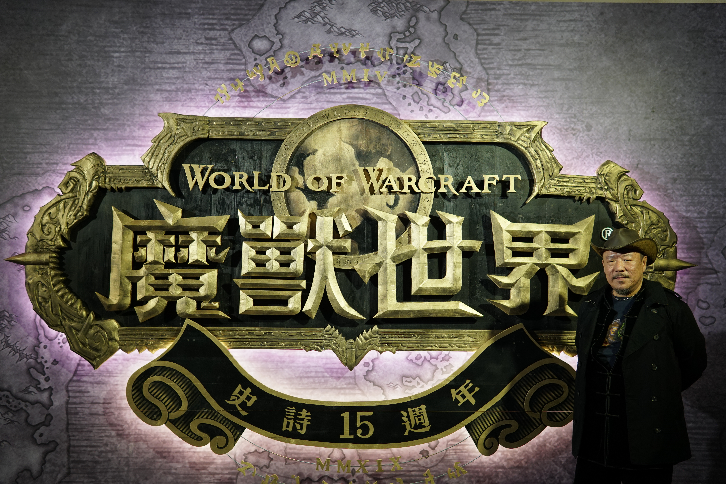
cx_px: 363
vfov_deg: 29.9
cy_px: 242
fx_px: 907
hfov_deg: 43.6
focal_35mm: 45
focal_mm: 30
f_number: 2
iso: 320
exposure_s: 1/250
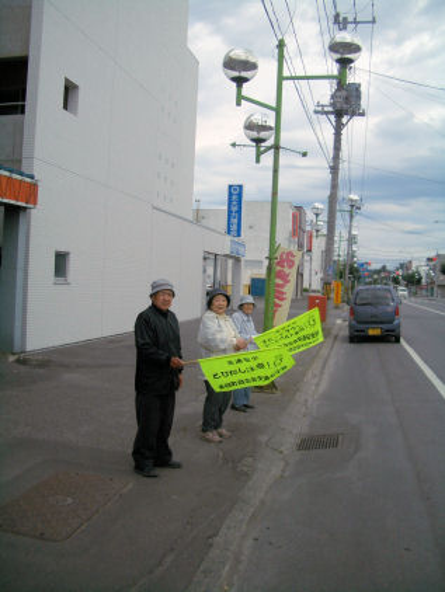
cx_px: 222
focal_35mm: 35
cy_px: 296
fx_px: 599
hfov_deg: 40.7
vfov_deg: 52.6
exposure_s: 1/800
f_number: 2.6
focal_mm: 5.8
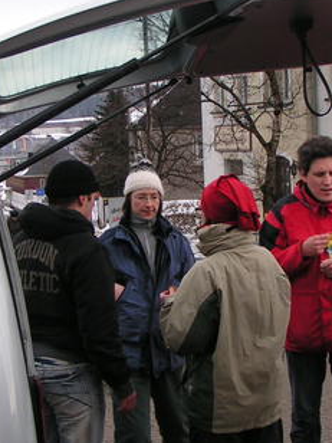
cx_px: 194
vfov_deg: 24.7
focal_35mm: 79
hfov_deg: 18.6
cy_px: 198
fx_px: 1010
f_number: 5
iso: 50
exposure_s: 1/50
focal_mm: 5.8
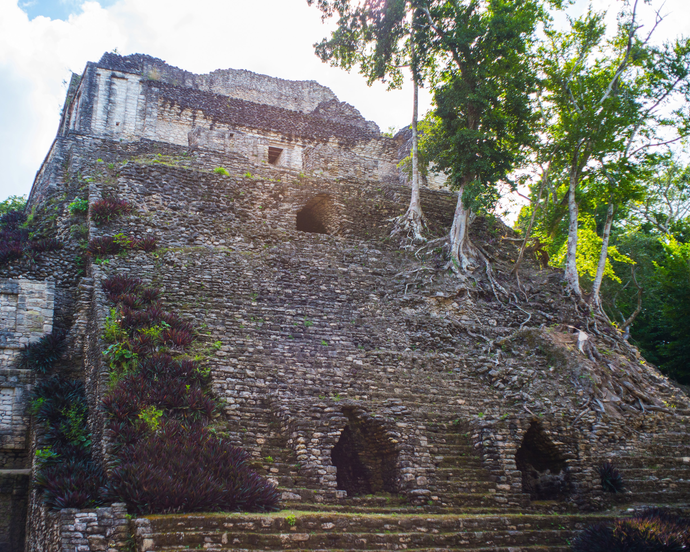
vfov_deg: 16.0
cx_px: 296
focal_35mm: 96
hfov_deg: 19.9
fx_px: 1961
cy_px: 275
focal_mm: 85
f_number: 1.8
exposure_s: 1/1600
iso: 400
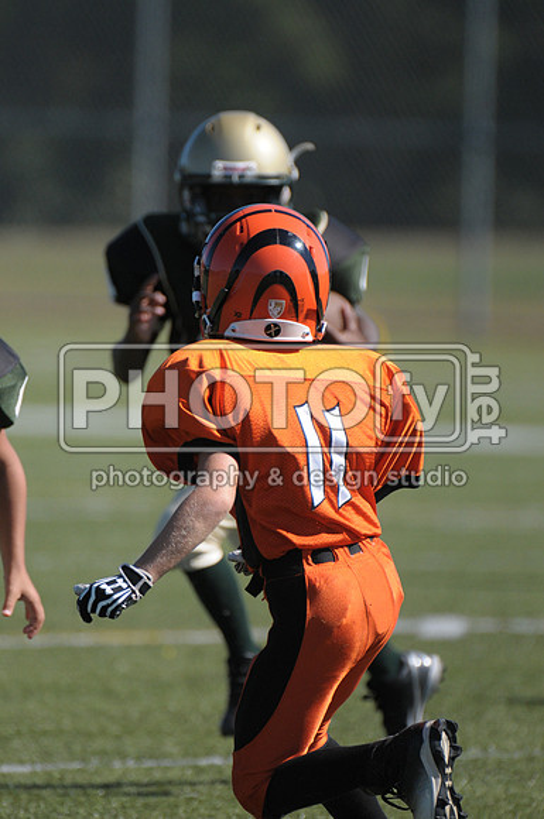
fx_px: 13640
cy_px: 410
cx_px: 272
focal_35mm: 600
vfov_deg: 3.4
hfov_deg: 2.3
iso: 640
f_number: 4
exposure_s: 1/4000
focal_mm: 400
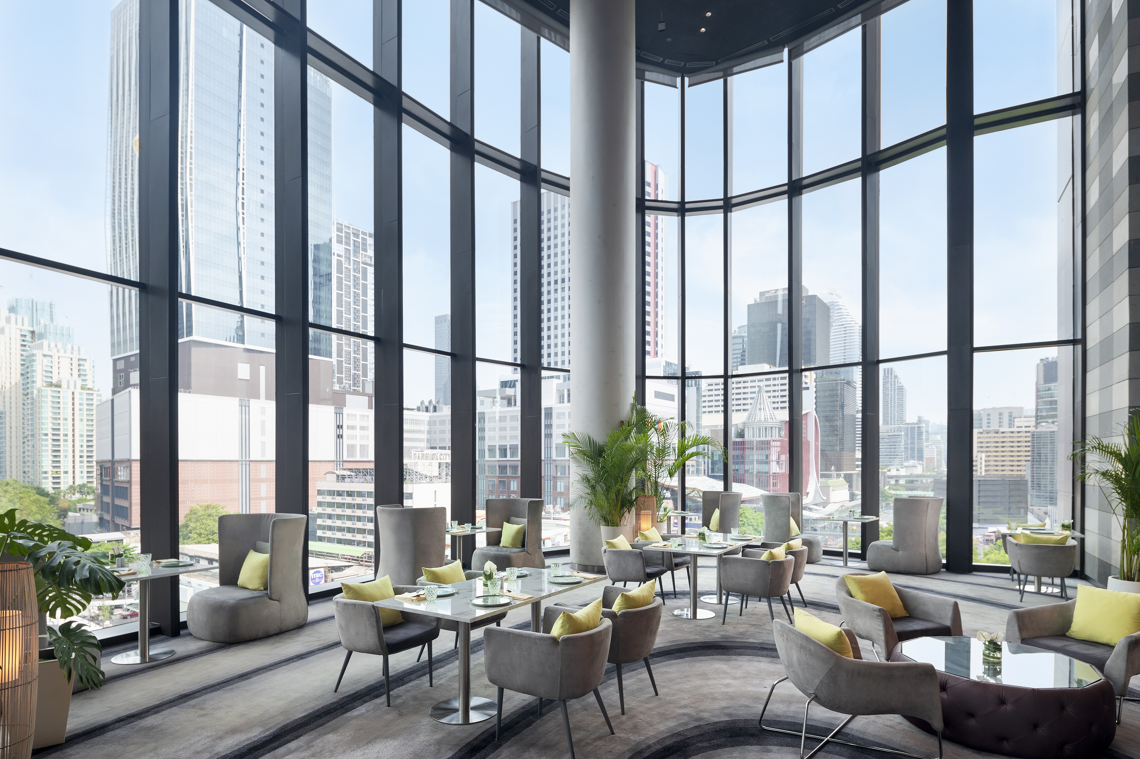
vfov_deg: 64.5
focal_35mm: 19
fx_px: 601
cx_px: 570
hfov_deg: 86.9
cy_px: 380
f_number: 8
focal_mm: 19
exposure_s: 1/100
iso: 320
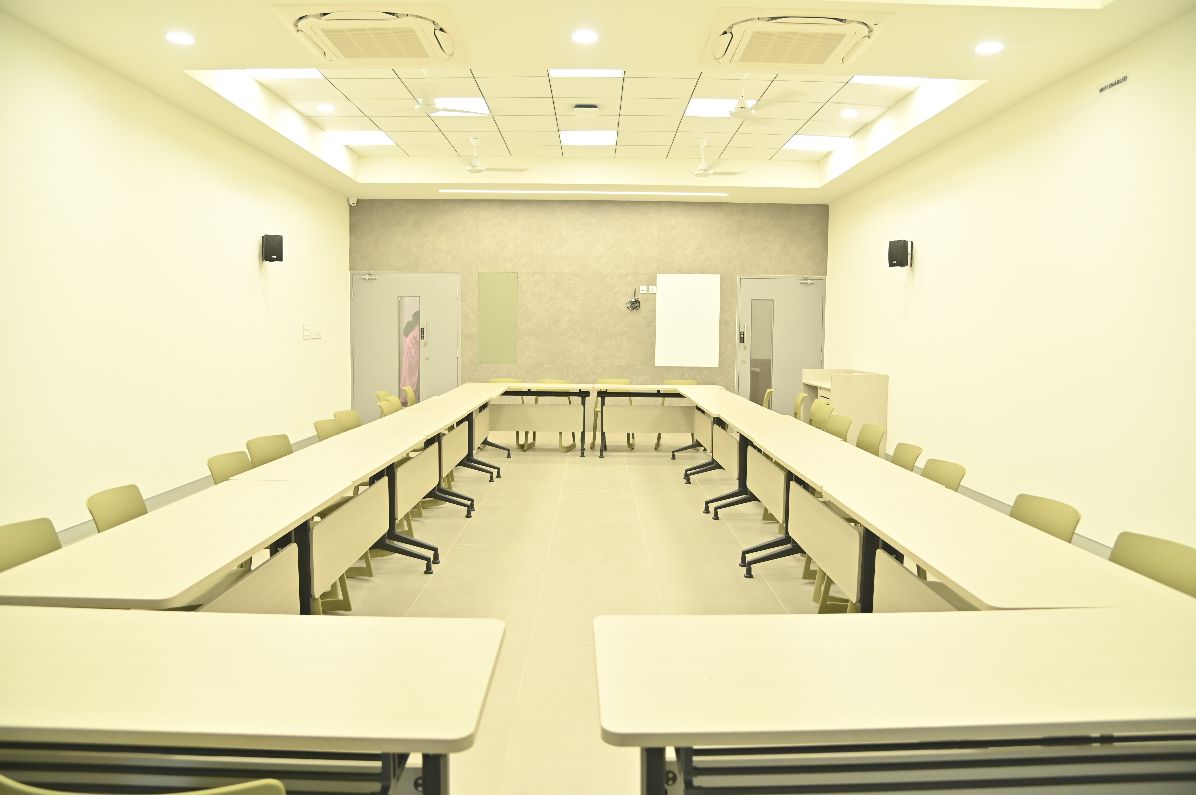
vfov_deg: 53.1
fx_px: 797
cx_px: 598
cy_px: 398
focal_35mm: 24
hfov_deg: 73.8
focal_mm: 24
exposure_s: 1/100
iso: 1000
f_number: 4
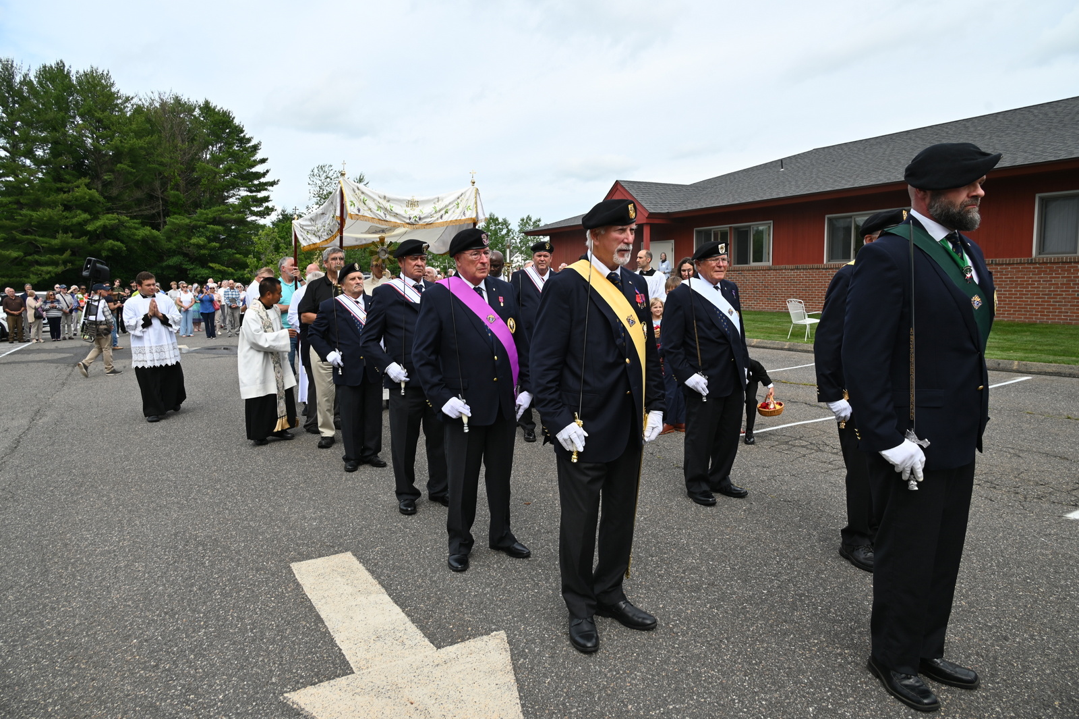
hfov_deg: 73.8
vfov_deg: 53.1
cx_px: 540
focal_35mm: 24
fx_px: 719
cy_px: 360
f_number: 8
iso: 100
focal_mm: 24
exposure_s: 1/160
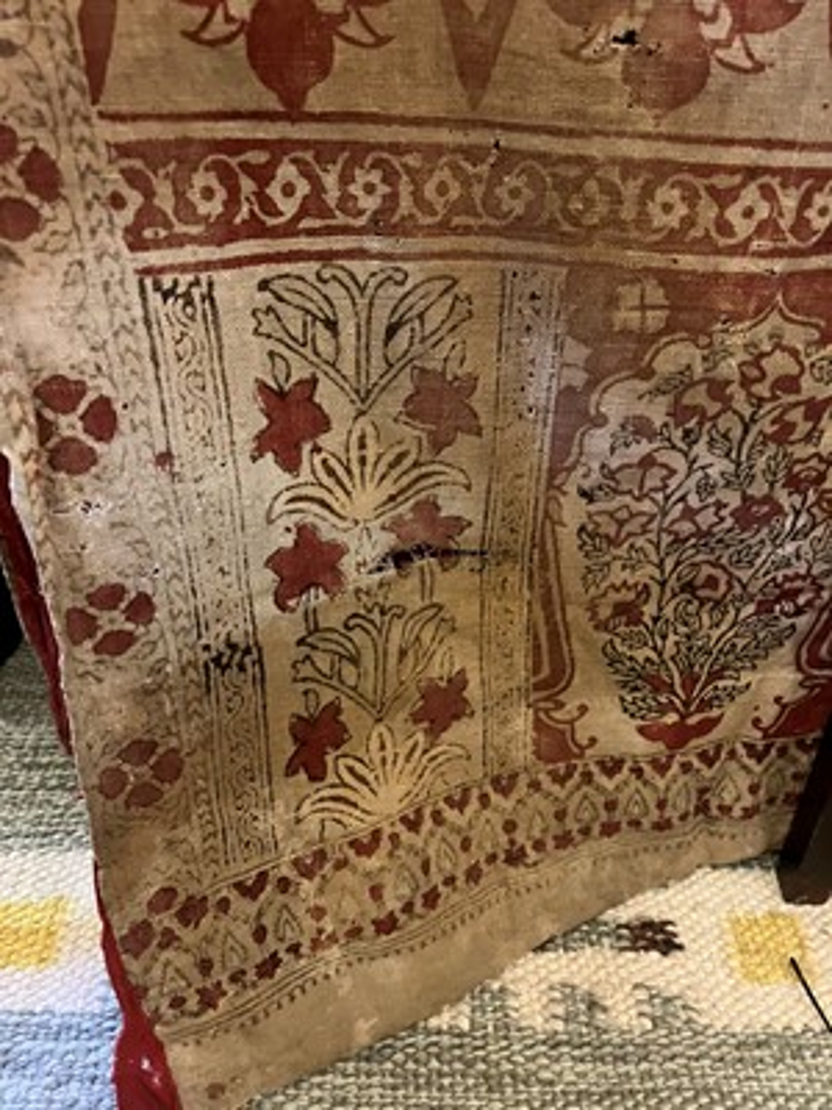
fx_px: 833
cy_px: 555
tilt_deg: -31.5
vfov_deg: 67.3
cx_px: 416
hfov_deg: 53.1
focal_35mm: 26
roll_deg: +0.9
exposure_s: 1/33
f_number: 1.6
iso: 640
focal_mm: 5.1
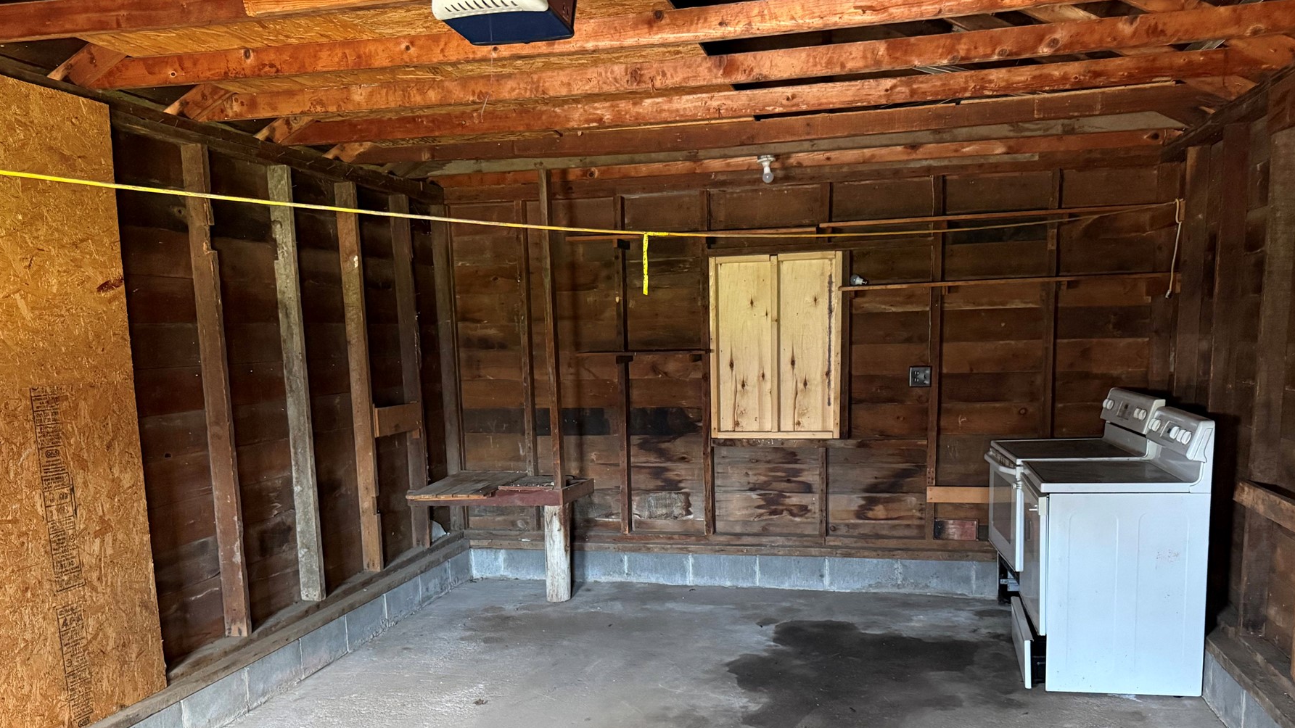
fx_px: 1030
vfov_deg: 38.4
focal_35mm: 30
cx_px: 636
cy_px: 498
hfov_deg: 64.3
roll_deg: +1.3
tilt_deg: -8.0
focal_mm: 6.76
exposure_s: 1/40
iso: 800
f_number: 1.78
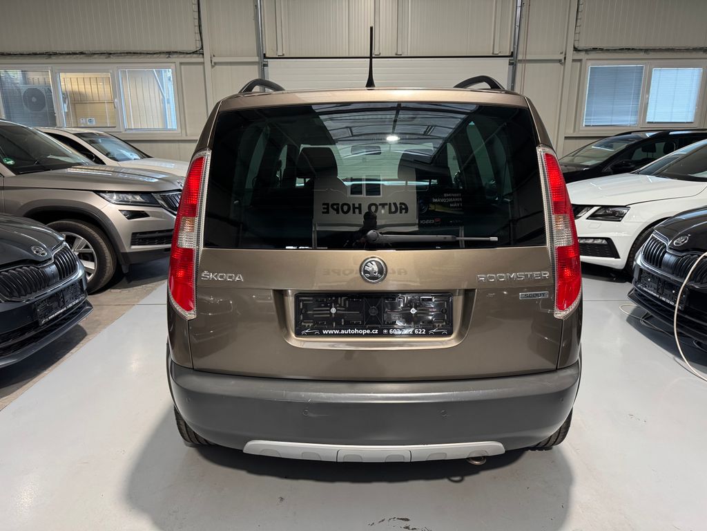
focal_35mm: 24
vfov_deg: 56.8
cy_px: 266
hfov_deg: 71.6
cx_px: 354
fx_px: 490
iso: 320
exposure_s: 1/60
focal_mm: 6.76
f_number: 1.78
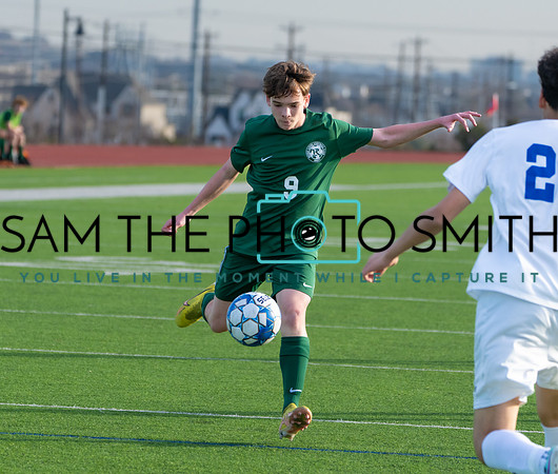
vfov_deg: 5.3
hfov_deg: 6.2
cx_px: 267
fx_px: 5123
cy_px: 242
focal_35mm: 303
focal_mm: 196
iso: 500
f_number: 5.6
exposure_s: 1/1250
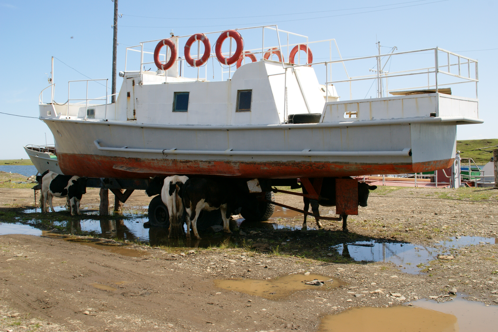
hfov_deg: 53.1
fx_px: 498
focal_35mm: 36
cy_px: 166
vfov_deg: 36.9
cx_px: 249
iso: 100
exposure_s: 1/160
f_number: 11
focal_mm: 24
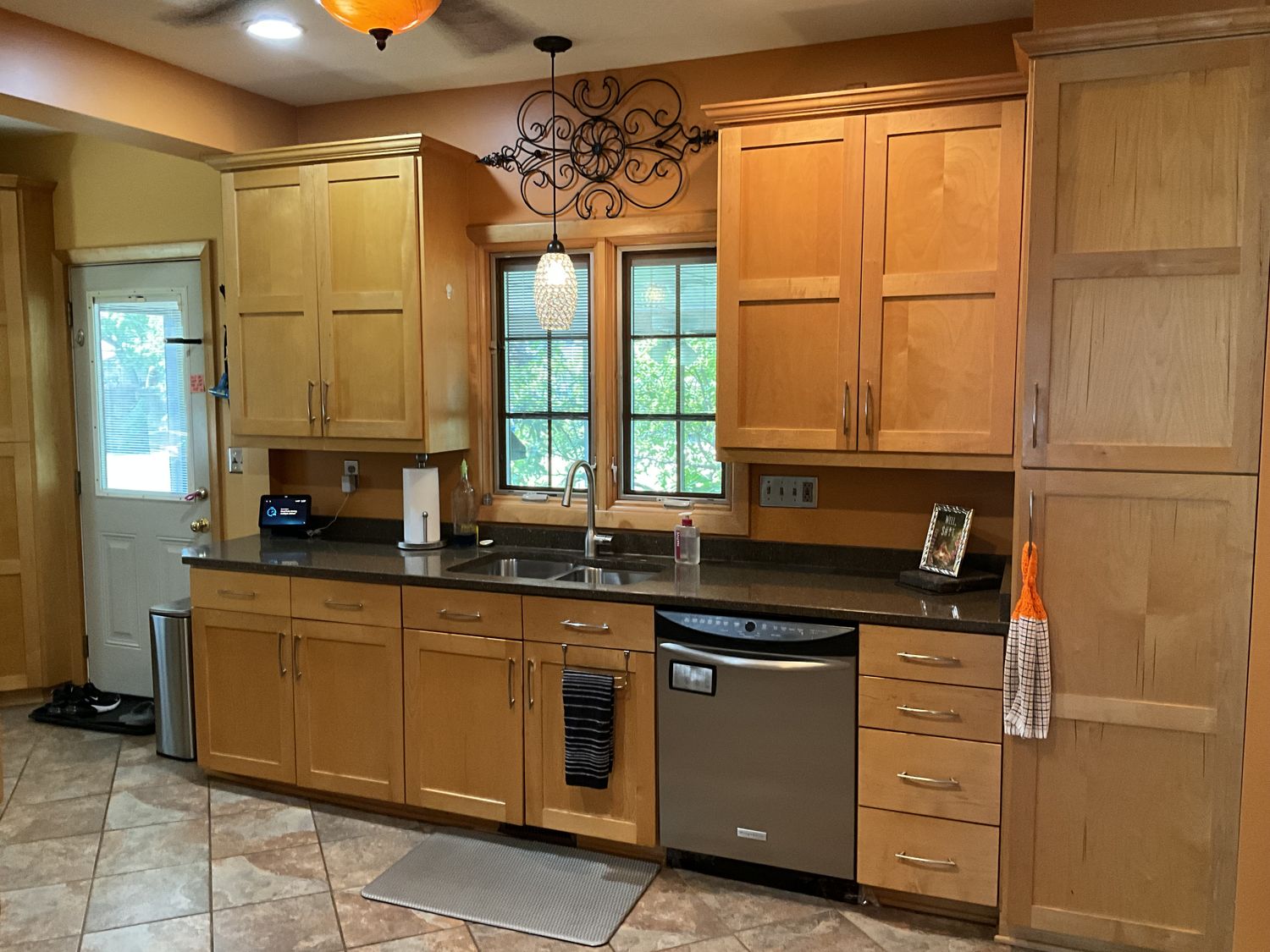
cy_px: 476
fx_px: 1064
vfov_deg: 48.2
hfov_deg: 61.7
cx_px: 635
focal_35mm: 29
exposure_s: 1/40
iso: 200
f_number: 1.8
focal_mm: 3
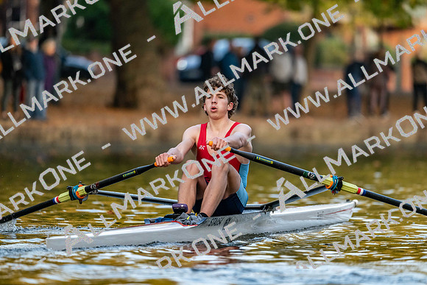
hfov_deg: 5.2
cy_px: 142
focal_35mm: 400
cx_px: 214
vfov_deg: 3.4
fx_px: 4745
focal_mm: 400
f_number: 4.5
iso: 3600
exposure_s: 1/2500
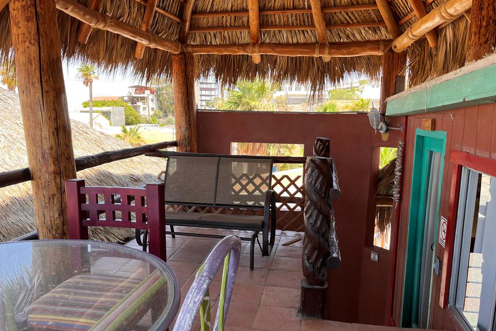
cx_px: 246
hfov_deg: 65.5
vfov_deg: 46.3
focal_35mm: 28
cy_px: 184
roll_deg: +0.1
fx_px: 386
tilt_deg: -10.3
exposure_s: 1/350
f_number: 1.6
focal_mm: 5.1
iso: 50
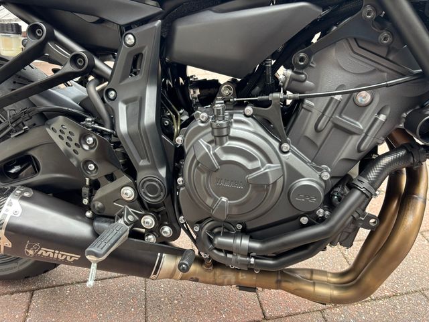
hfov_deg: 67.3
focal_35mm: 26
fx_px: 322
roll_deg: +0.0
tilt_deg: -34.4
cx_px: 214
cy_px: 161
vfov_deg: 53.1
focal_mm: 5.96
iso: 125
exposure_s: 1/121
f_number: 1.6
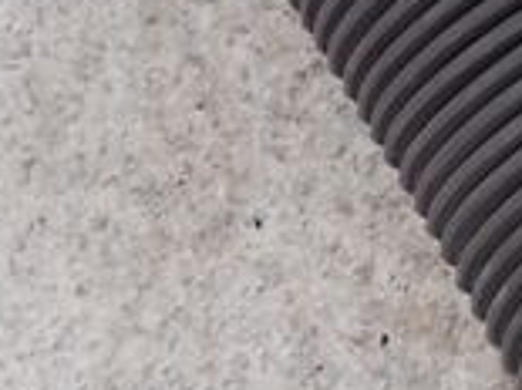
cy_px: 61
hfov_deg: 15.5
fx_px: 1808
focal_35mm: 120
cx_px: 704
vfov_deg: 12.3
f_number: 3.3
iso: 80
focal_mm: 4.1
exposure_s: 1/30
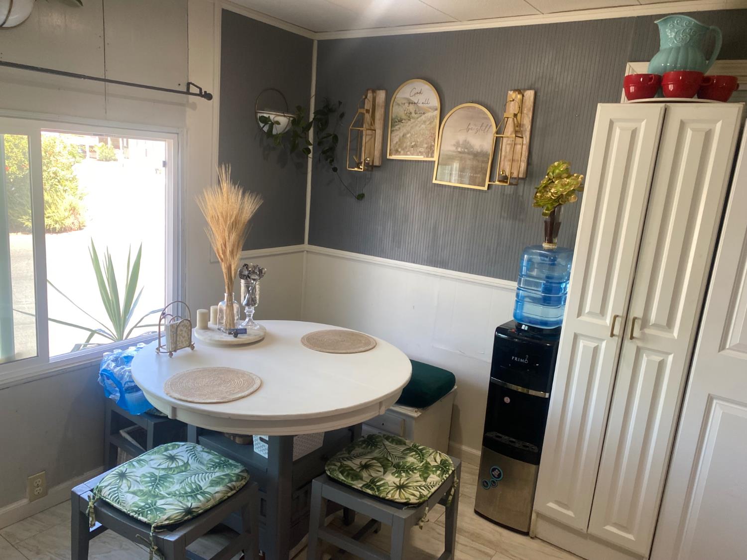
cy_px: 280
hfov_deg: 67.3
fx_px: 561
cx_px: 374
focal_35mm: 26
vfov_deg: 53.1
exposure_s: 1/121
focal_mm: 4.25
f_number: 1.8
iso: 125
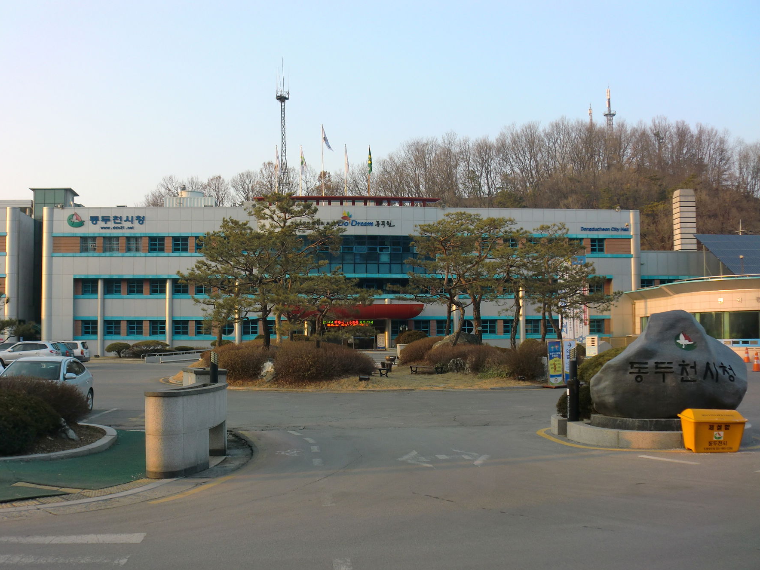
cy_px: 303
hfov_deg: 49.0
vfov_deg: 37.7
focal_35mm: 38
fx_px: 834
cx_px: 360
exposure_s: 1/200
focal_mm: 6.3
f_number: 3.1
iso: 64
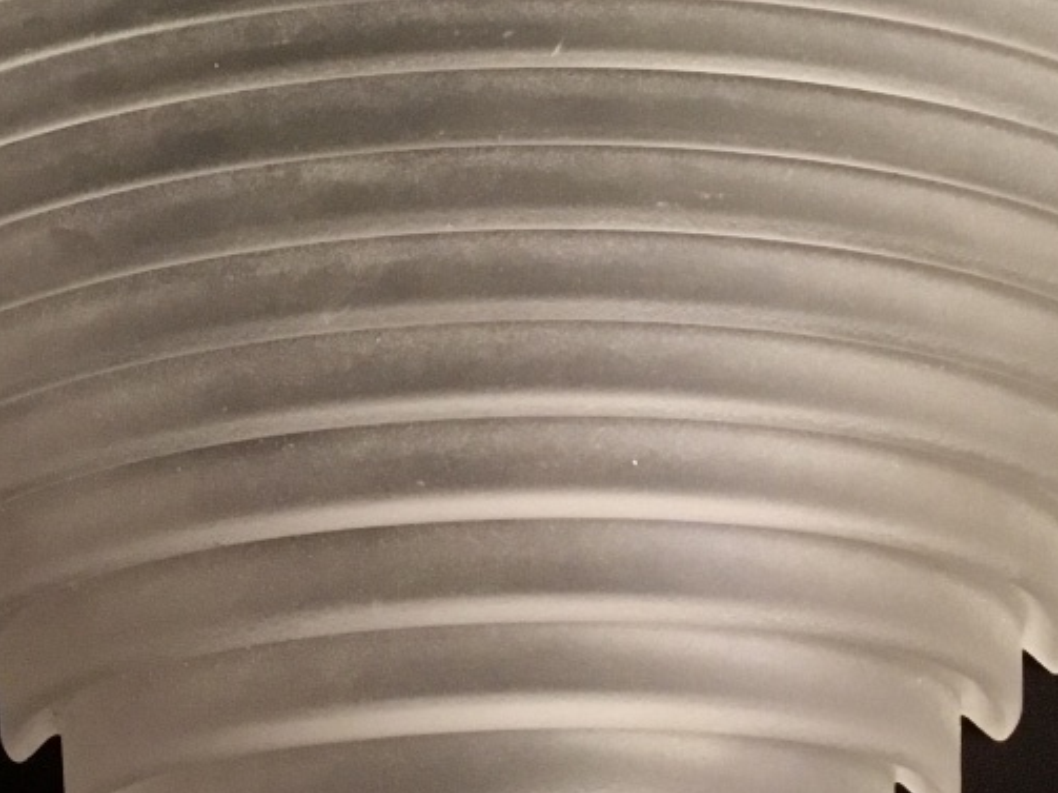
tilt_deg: -70.0
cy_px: 404
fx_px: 2261
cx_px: 450
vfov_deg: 19.9
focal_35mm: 74
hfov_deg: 26.3
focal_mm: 3.3
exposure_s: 1/17
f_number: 2.4
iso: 200
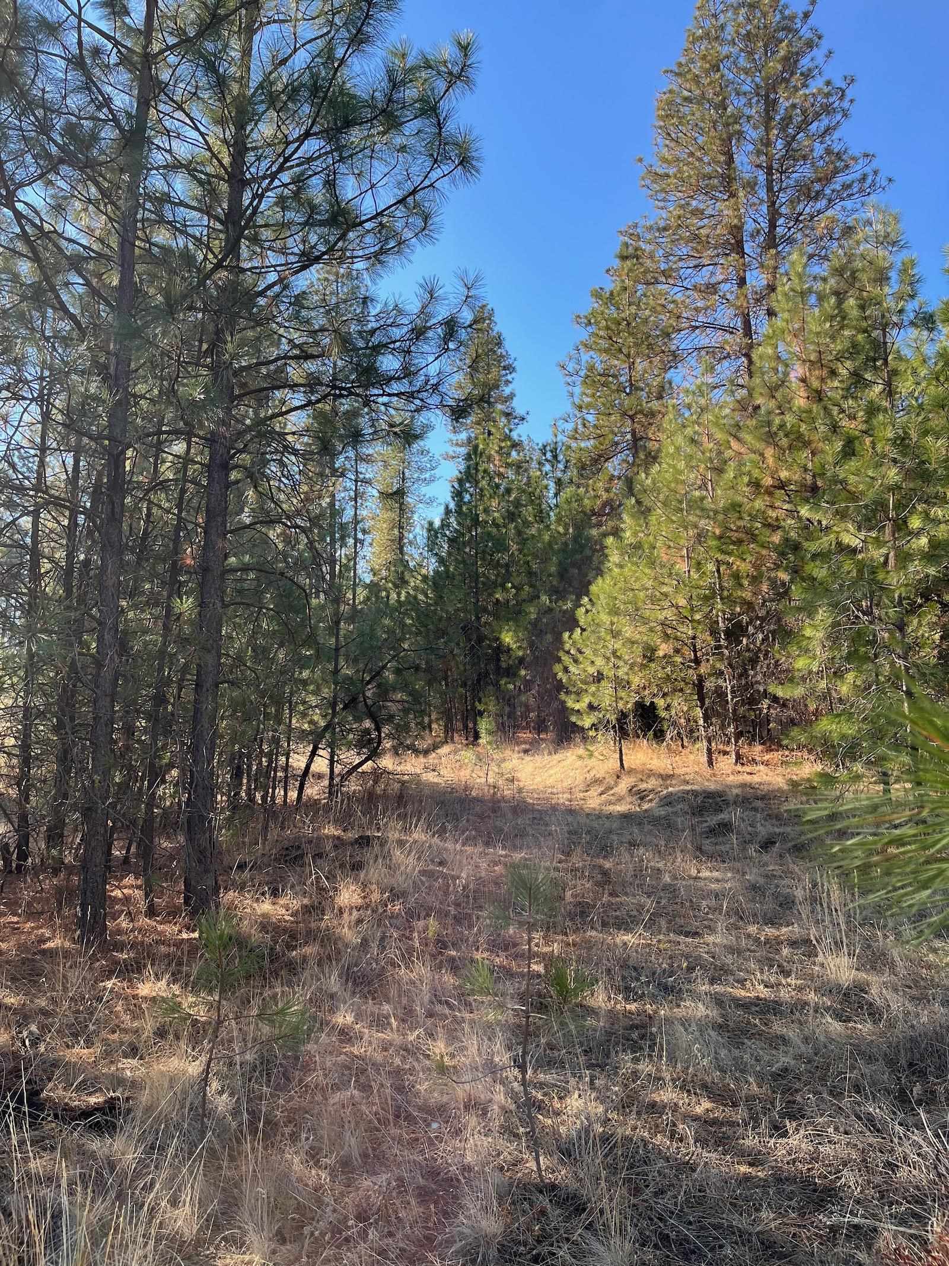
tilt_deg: +12.1
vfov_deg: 67.3
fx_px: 951
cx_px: 474
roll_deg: -0.9
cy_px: 633
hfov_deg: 53.1
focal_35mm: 26
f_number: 1.6
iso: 50
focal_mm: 5.1
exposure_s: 1/696
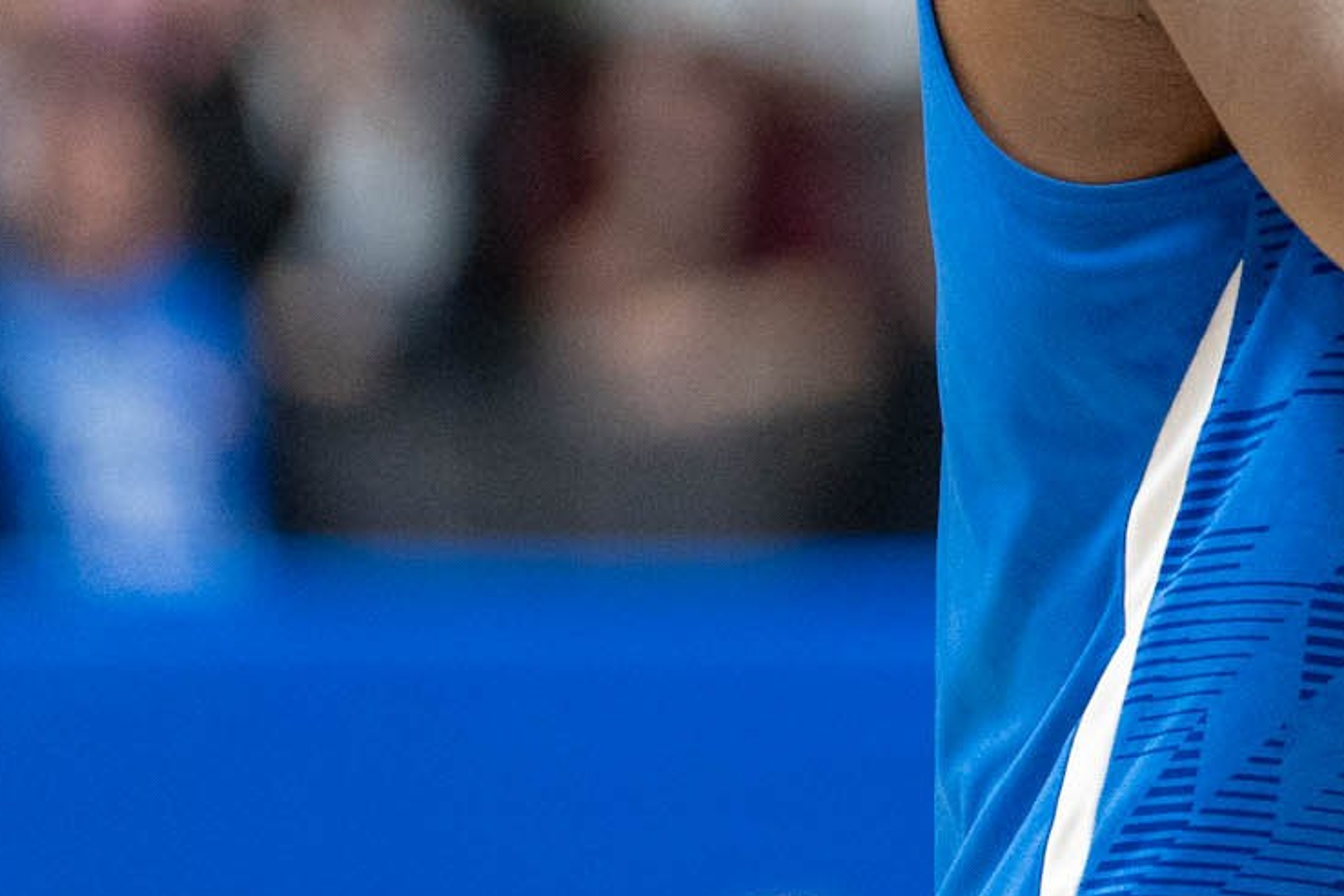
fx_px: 30014
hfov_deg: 2.6
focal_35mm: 804
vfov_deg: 1.7
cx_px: 1917
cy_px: -636
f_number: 2.8
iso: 4000
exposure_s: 1/1000
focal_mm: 200
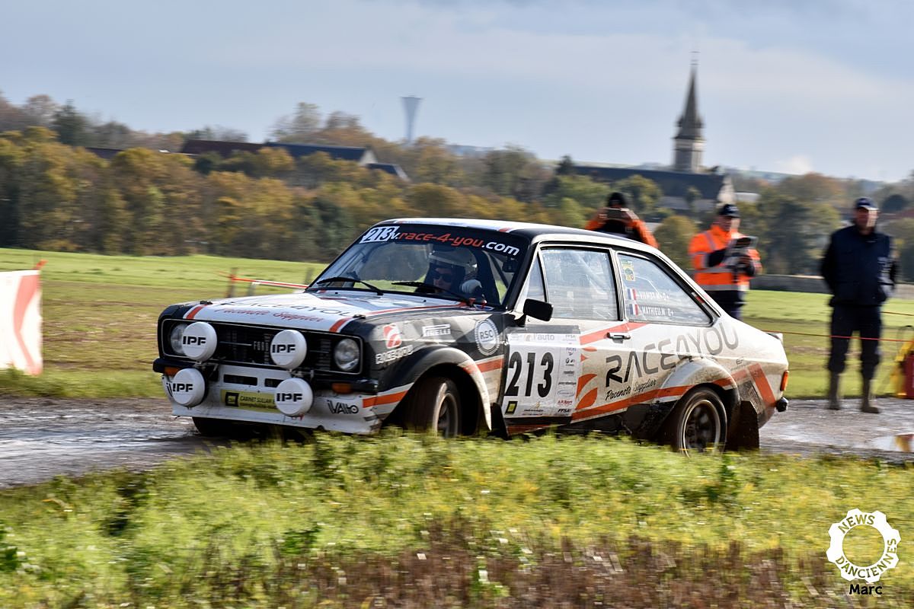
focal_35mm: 255
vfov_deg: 5.4
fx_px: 6474
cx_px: 457
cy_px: 304
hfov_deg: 8.1
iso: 400
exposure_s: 1/125
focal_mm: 170
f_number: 20
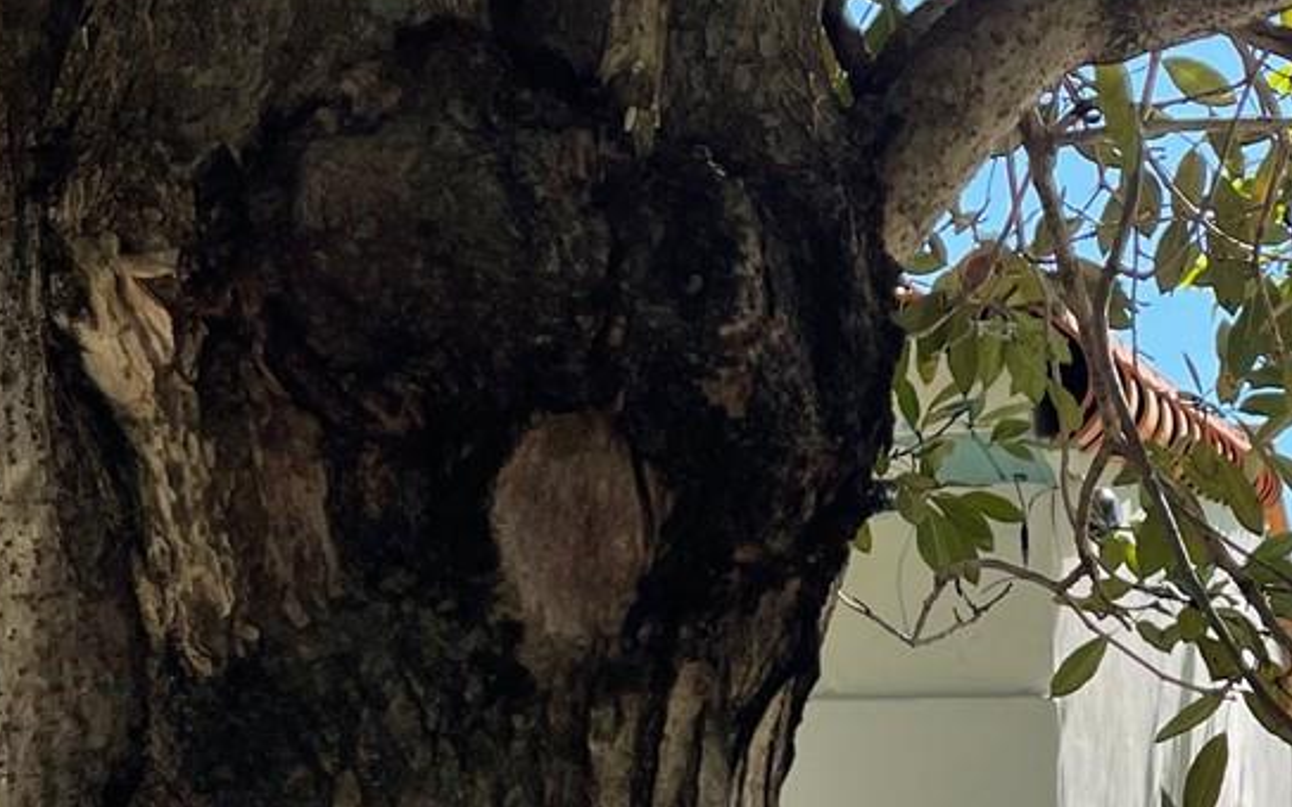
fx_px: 2852
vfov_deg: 15.6
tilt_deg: +5.5
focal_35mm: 81
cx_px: 1484
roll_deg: +1.4
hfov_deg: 23.6
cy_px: 904
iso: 32
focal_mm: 5.1
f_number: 1.6
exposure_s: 1/953
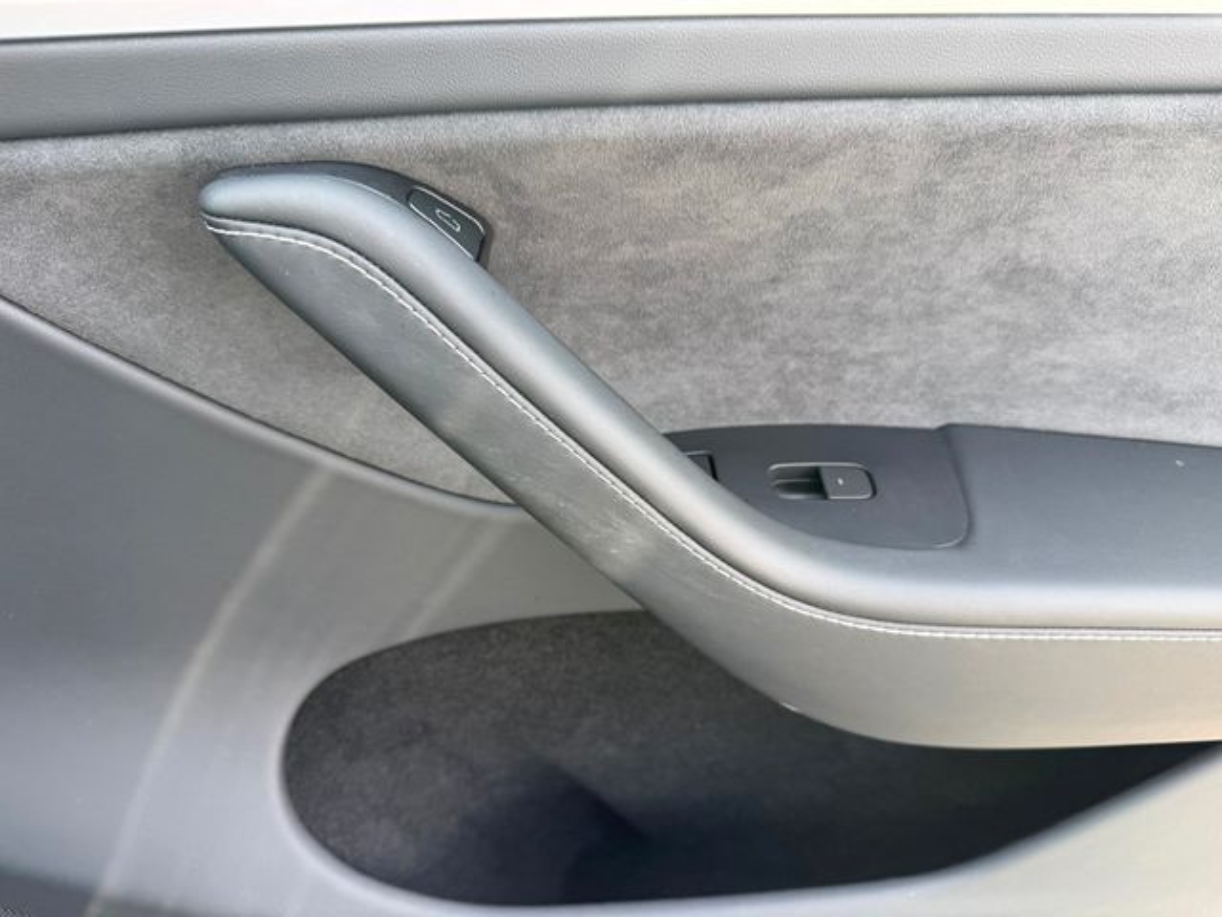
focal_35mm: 24
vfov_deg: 56.8
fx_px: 847
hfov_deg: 71.6
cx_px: 611
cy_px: 458
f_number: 1.78
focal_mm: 6.76
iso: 64
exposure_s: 1/121
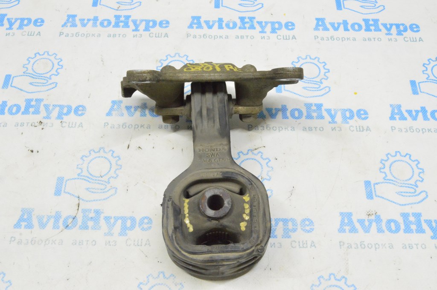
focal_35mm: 39
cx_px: 218
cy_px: 145
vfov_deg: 34.2
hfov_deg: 49.6
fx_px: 473
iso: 6400
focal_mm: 26
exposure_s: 1/15
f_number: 20
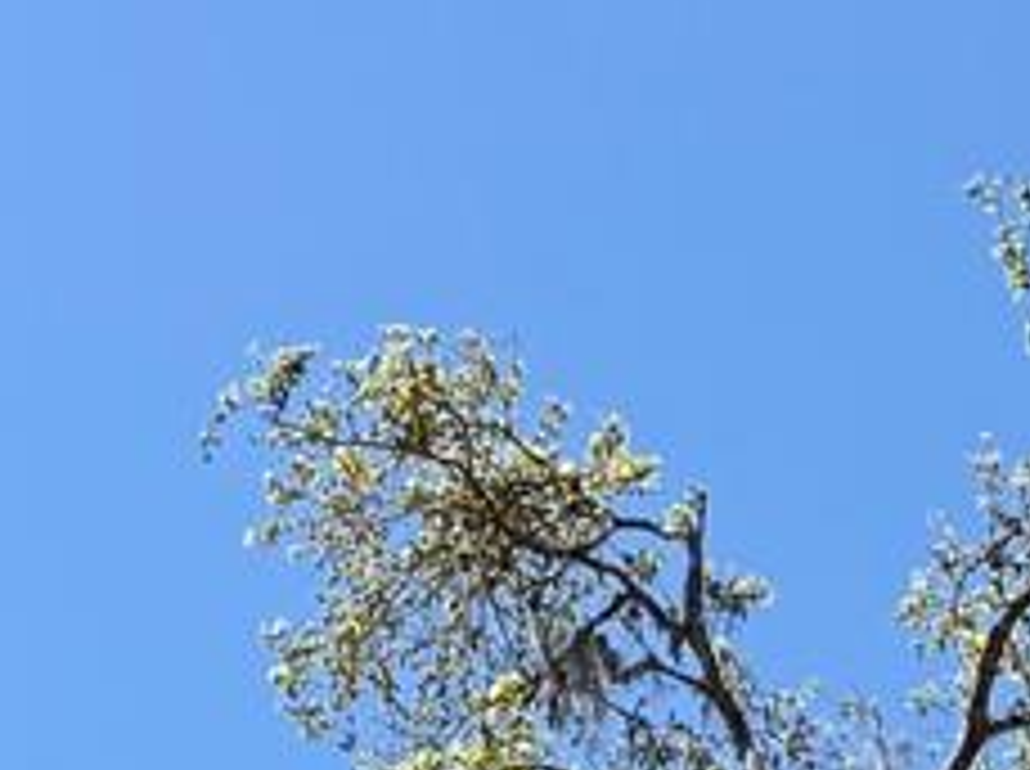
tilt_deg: +21.7
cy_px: 2414
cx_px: 1142
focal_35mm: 168
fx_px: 4991
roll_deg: -2.1
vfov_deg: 7.6
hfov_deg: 11.6
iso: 80
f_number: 1.78
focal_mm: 6.76
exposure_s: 1/2801
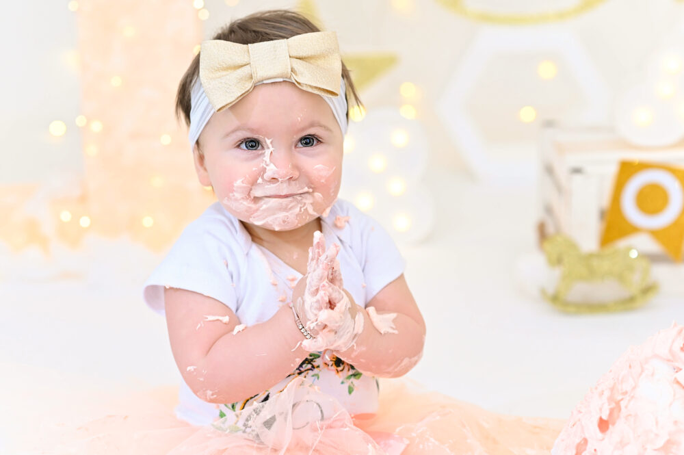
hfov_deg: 23.9
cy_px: 228
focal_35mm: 85
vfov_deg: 16.0
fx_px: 1614
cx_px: 342
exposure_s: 1/200
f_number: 4
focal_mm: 85
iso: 1000
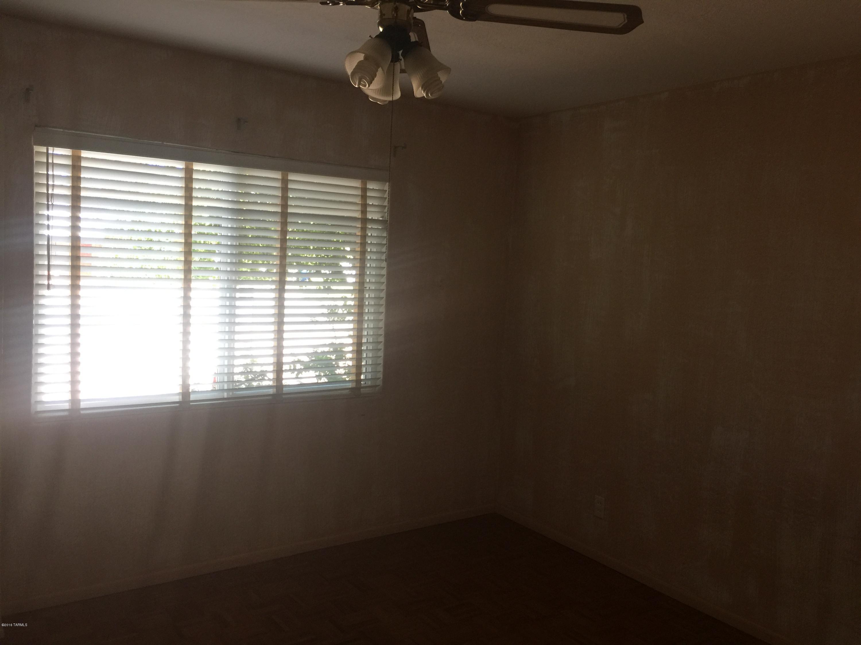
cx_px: 430
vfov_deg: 48.2
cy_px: 322
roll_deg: -2.7
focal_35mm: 29
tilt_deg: -5.0
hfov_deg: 61.7
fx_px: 721
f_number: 2.2
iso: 40
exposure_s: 1/30
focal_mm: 4.15
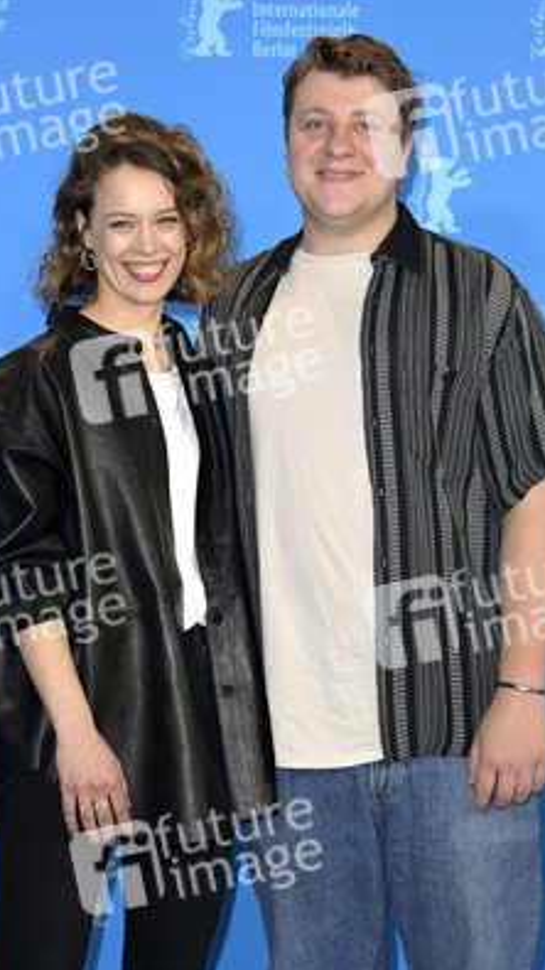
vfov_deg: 24.5
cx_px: 268
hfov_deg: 13.9
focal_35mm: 87
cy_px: 489
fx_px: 2237
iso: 1000
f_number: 5.6
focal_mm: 82
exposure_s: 1/250
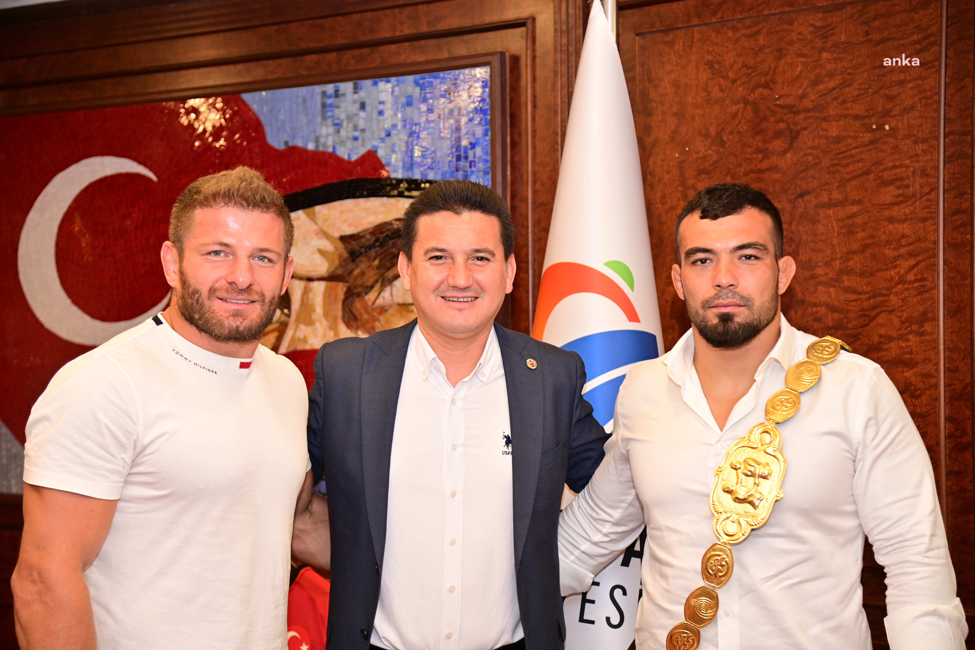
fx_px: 1896
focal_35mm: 70
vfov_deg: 19.5
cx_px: 488
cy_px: 325
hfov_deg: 28.8
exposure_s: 1/320
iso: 1000
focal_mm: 70
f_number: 4
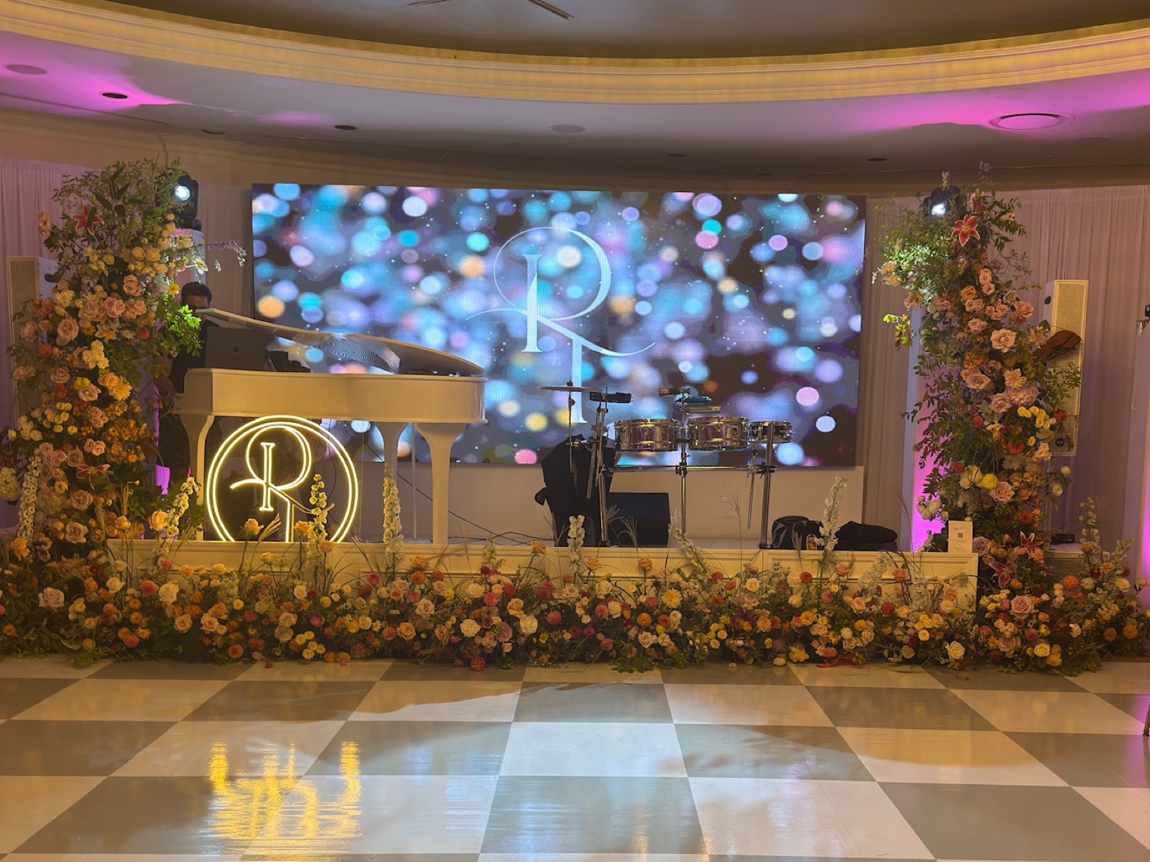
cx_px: 606
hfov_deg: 50.1
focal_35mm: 37
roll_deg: -1.4
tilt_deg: -5.0
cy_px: 553
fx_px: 1229
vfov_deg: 38.4
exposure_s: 1/120
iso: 160
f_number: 1.78
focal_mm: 6.76
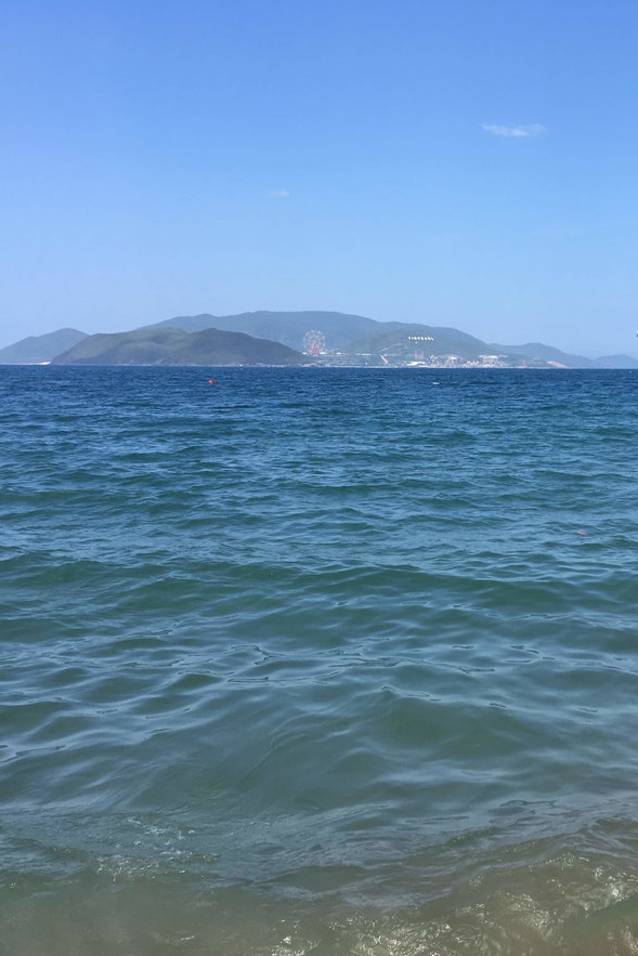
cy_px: 480
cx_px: 478
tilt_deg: -5.4
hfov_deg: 32.0
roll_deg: -1.1
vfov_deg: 47.4
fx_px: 1089
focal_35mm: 41
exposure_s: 1/1326
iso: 25
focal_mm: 4.15
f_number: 2.2
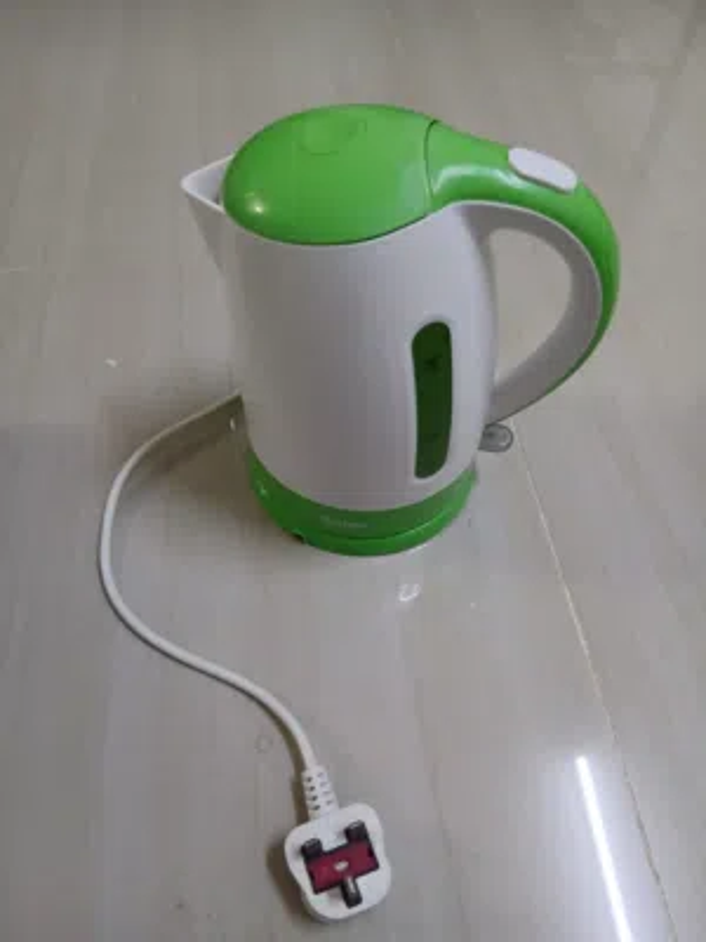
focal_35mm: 26
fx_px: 707
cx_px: 353
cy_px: 471
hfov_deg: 53.1
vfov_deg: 67.3
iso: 400
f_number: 1.8
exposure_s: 1/25
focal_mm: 3.98
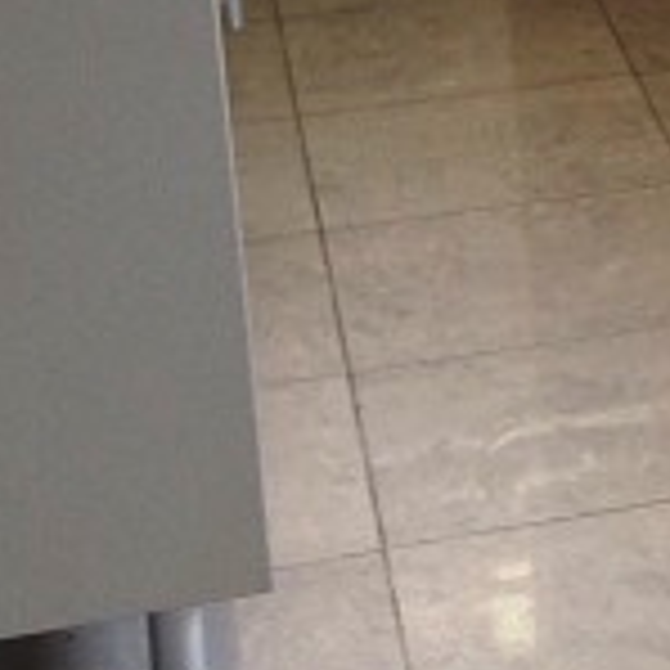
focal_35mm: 160
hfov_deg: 10.1
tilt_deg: -15.0
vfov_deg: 10.7
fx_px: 3504
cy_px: -121
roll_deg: +1.6
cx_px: 1362
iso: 50
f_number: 2.4
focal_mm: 4.12
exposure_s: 1/25
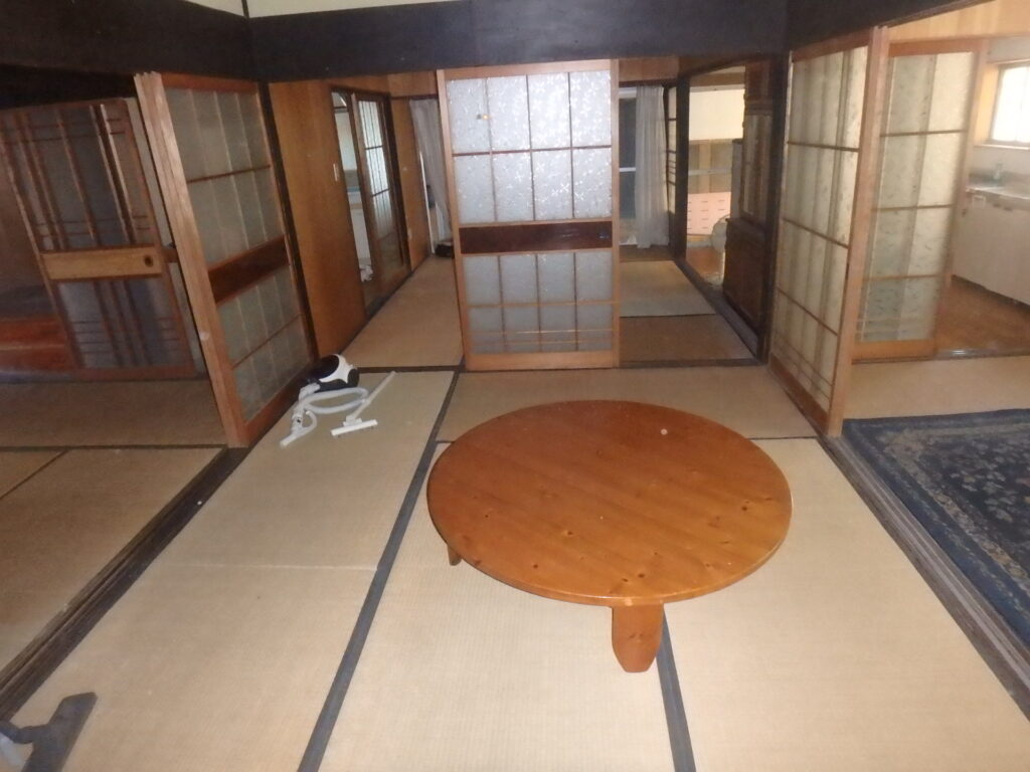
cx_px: 515
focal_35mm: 21
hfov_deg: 79.0
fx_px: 625
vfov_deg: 63.4
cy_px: 386
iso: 1600
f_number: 6
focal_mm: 3.7
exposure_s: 1/30
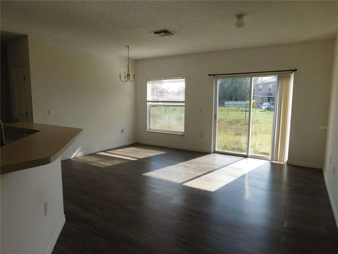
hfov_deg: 73.9
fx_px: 225
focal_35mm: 23
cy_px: 127
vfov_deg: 58.9
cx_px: 169
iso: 125
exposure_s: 1/500
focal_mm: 4
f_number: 3
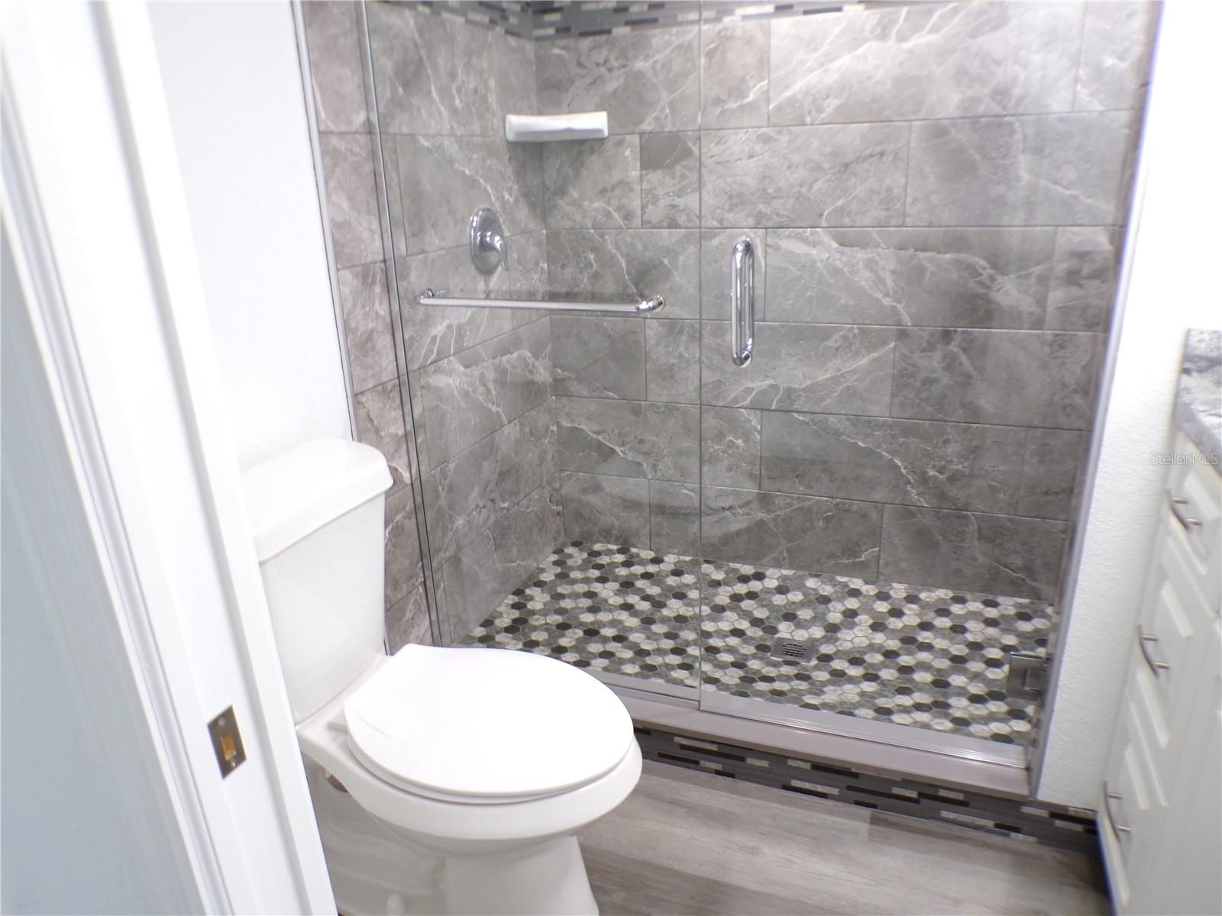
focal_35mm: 24
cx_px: 611
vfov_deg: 56.8
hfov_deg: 71.6
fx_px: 847
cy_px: 458
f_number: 3
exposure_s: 1/18
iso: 200
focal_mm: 4.3
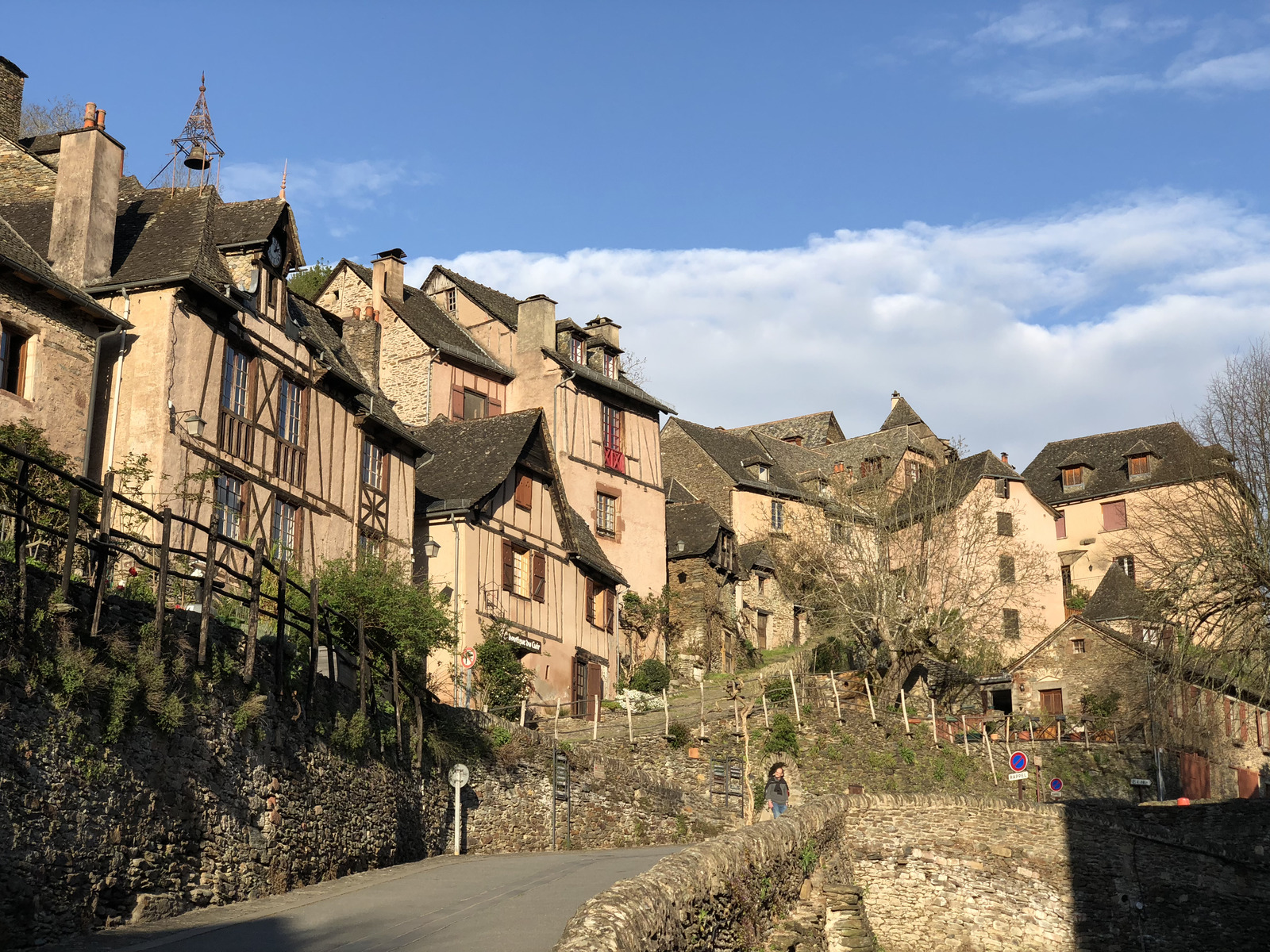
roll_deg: +0.4
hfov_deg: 36.8
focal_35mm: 52
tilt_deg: +15.6
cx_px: 635
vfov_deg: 28.0
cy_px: 476
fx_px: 1908
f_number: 2.4
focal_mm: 6
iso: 16
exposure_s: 1/774
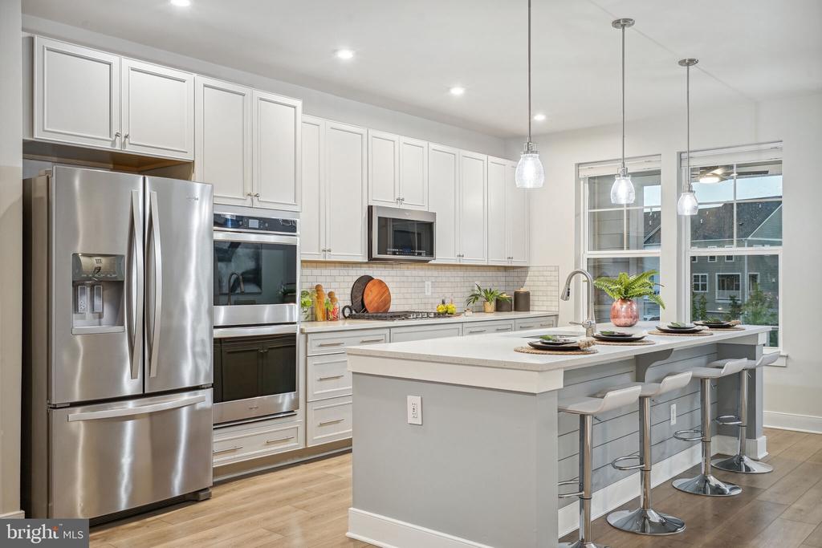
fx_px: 731
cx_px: 411
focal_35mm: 32
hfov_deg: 58.7
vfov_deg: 41.1
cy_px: 274
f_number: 9
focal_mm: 32
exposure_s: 1/25
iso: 800
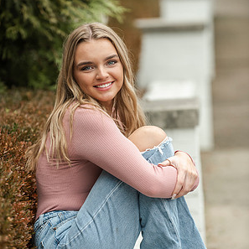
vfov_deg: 8.5
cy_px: 137
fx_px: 1676
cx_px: 125
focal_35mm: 206
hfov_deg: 8.5
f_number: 3.5
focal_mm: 160
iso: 800
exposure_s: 1/500
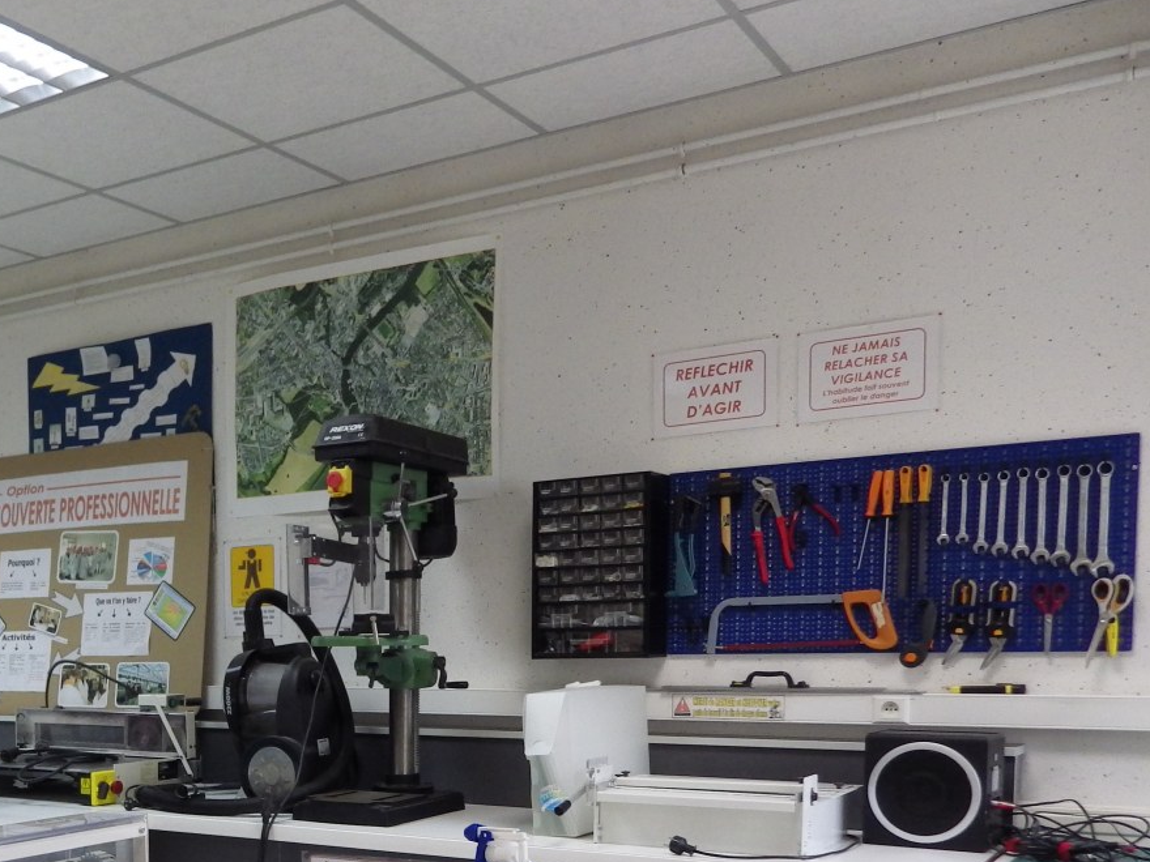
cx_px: 149
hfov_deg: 43.4
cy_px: 754
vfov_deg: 34.2
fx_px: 1329
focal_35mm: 40
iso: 200
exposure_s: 1/45
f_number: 3.1
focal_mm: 4
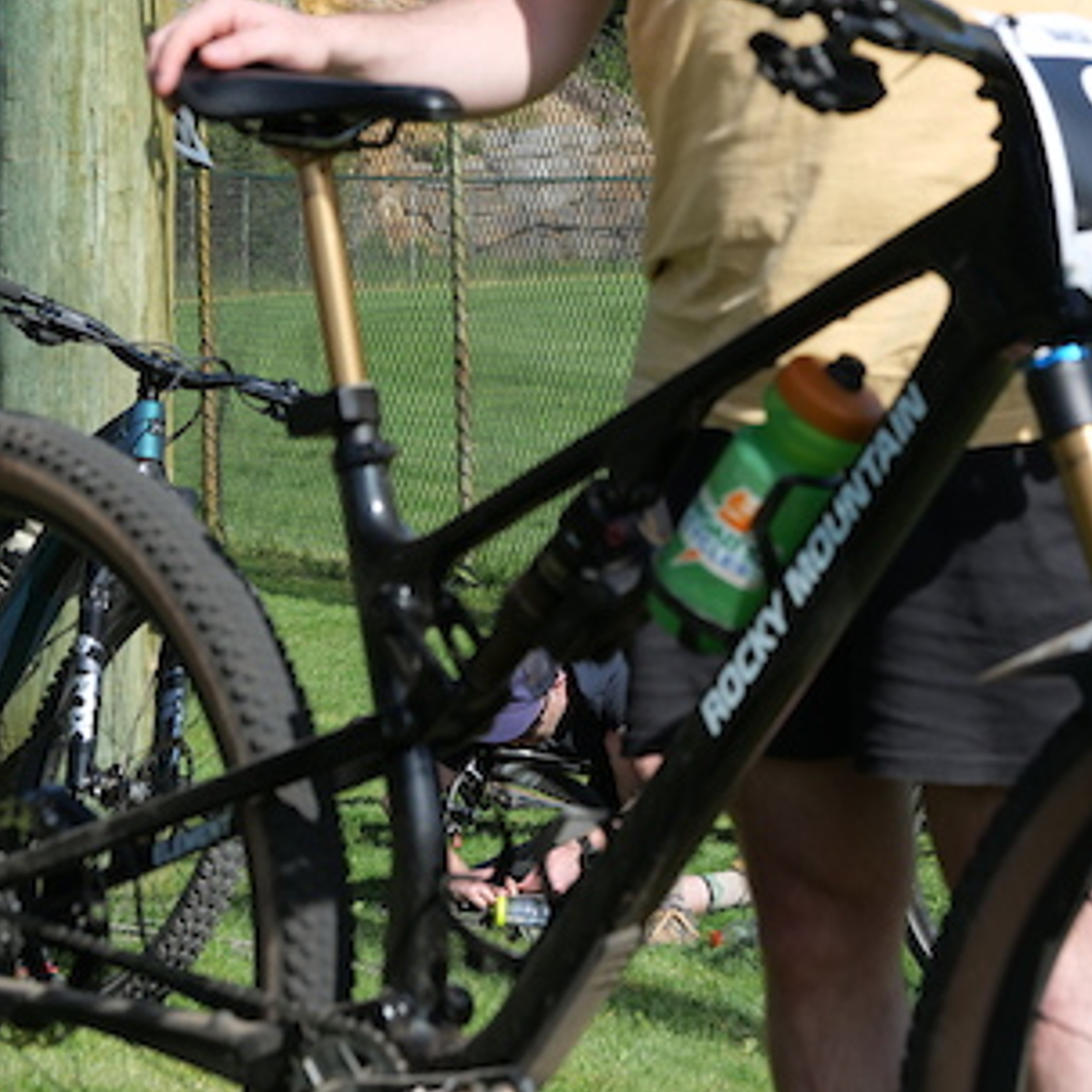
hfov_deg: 15.9
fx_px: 3890
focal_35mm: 109
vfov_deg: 15.9
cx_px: 771
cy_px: 200
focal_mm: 38
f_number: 5
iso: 100
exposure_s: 1/320
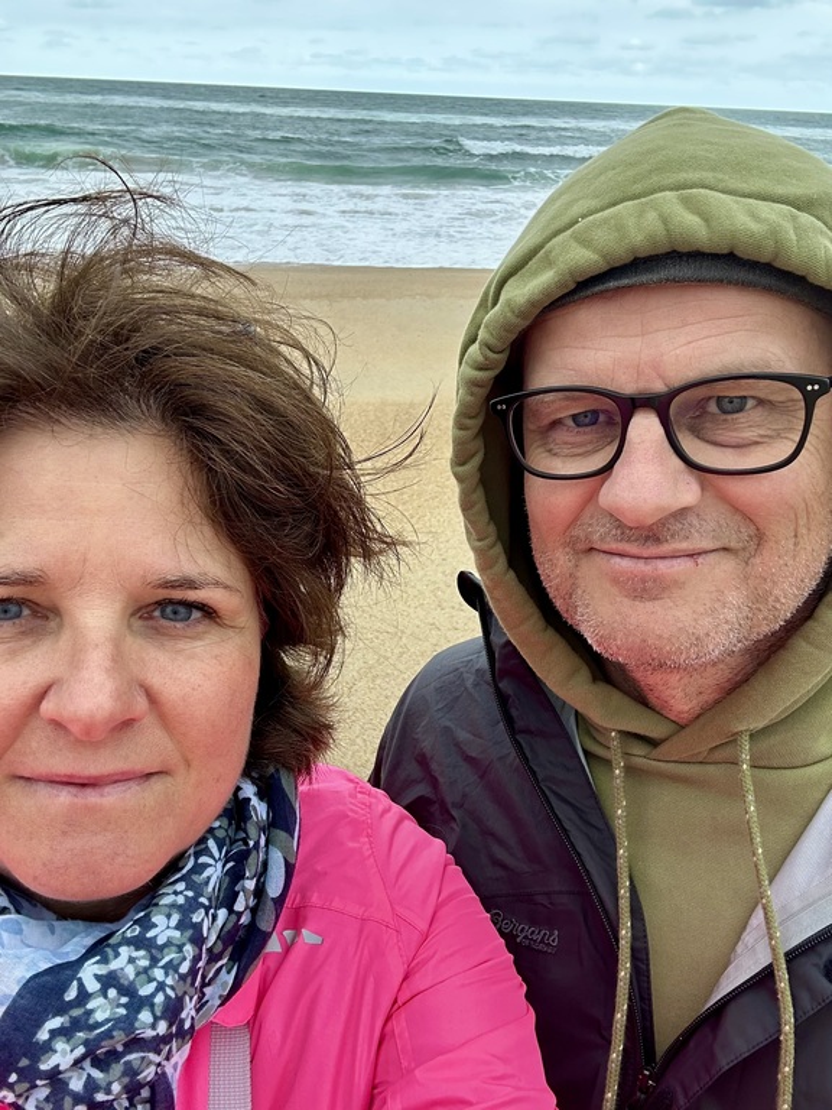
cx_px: 416
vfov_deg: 60.0
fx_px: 961
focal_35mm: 30
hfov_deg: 46.8
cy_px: 555
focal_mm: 2.69
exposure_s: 1/121
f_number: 1.9
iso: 40
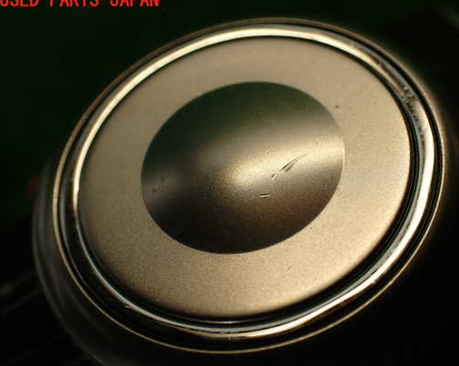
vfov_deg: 40.1
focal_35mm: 37
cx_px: 266
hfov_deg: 48.9
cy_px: 192
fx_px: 502
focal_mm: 5.79
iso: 100
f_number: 3.2
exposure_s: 1/125
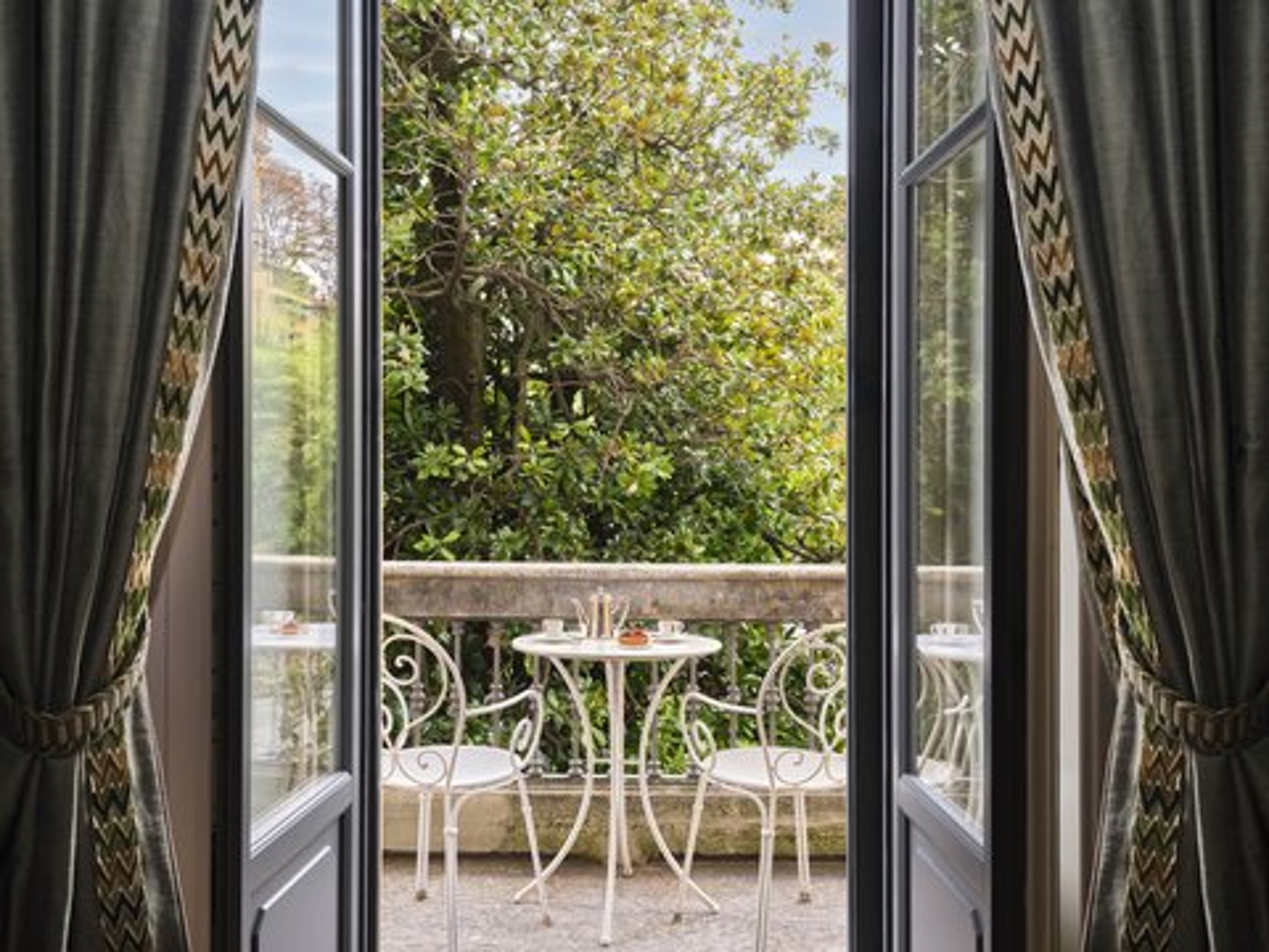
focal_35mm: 29
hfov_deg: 61.7
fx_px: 1063
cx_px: 634
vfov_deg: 48.2
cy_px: 476
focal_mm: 36.9
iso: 400
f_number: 16
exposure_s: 1/4
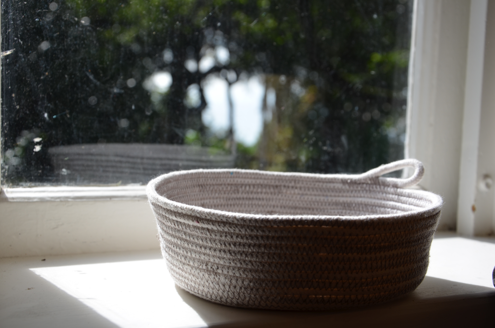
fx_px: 720
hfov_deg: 37.9
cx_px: 248
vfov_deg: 25.6
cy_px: 164
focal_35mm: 52
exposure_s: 1/250
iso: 160
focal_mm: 35
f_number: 8
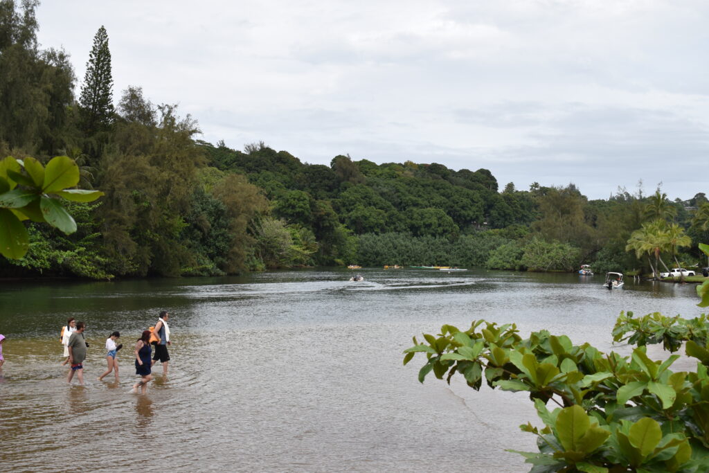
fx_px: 945
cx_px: 354
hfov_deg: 41.1
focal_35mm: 48
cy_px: 236
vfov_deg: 28.1
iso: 160
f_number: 7.1
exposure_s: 1/320
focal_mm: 32
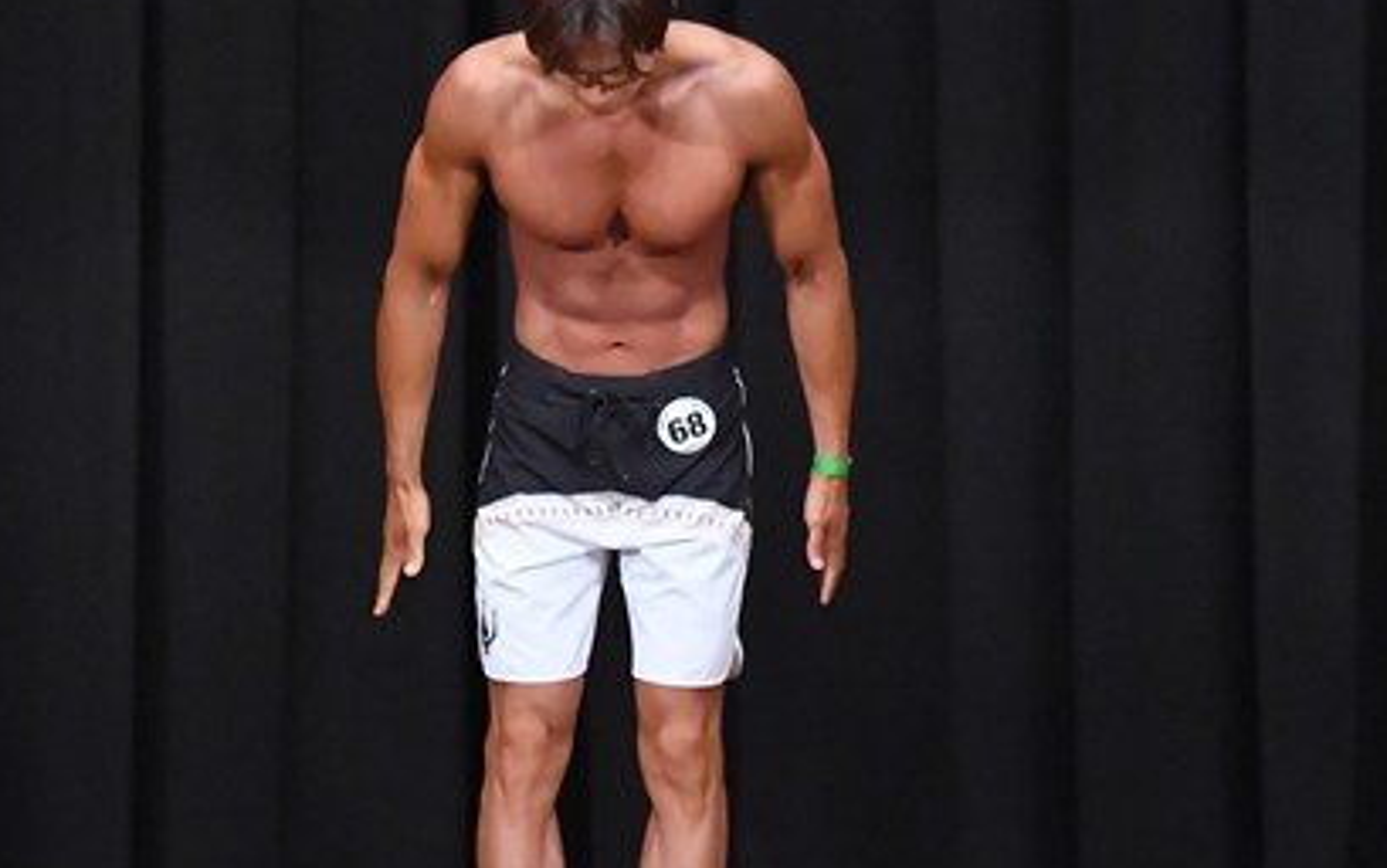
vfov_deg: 3.4
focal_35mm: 390
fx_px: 14748
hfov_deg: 5.4
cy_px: 478
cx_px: 466
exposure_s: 1/400
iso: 8000
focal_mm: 135
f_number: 5.6
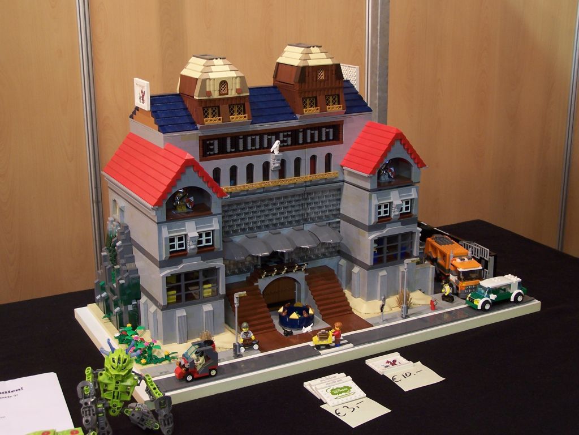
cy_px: 218
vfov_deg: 28.6
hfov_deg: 37.5
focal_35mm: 51
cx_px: 290
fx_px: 853
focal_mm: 8.5
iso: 80
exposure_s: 1/2
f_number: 3
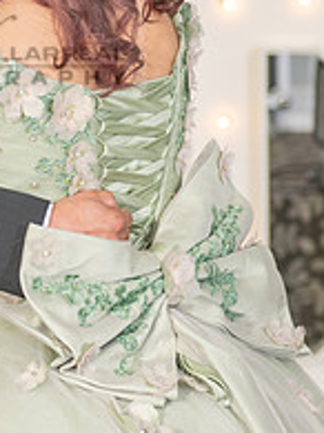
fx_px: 3361
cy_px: 195
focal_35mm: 269
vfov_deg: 7.4
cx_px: -221
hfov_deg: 5.4
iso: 500
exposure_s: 1/200
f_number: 3.5
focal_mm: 70
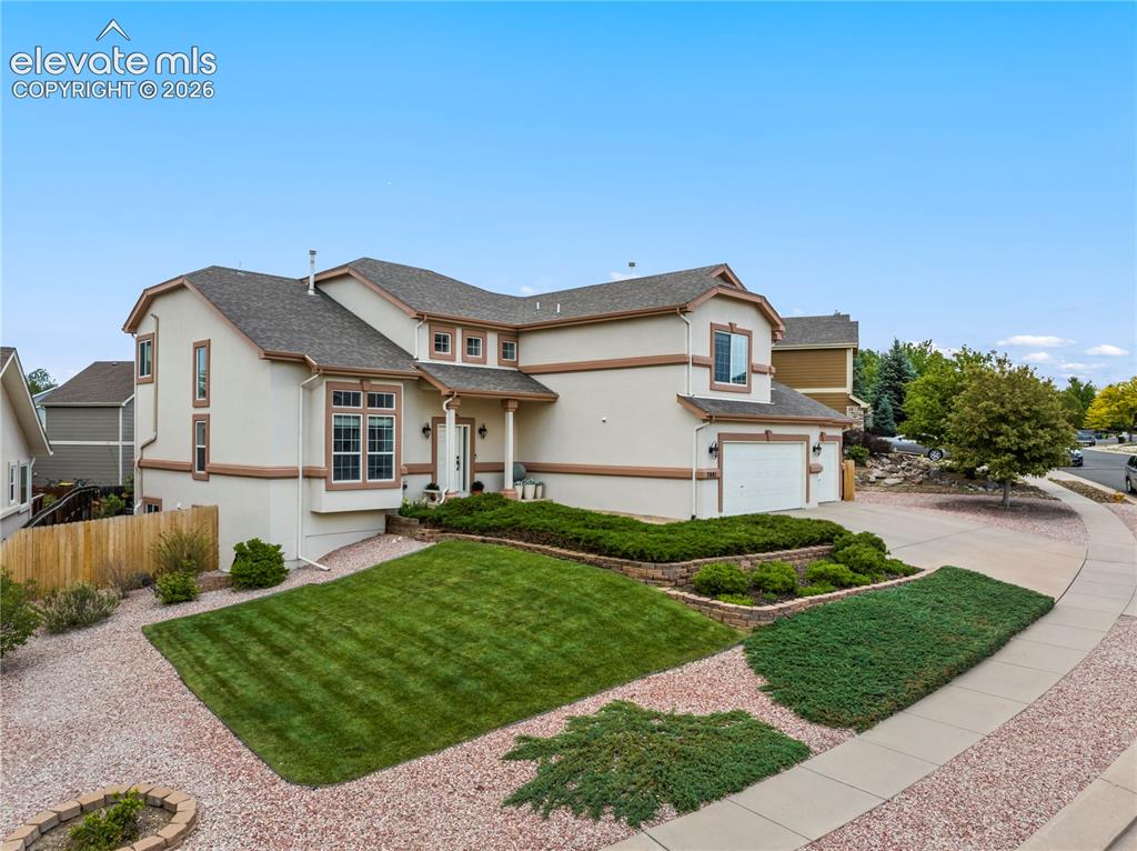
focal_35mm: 24
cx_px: 568
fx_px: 788
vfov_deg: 56.7
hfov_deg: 71.6
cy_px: 426
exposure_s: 1/100
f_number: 10
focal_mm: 12.29
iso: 100
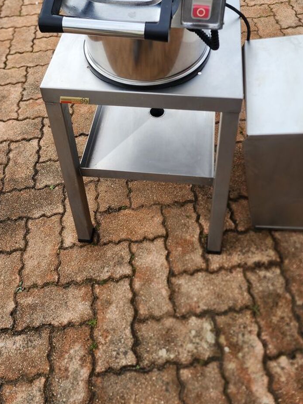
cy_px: 118
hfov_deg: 42.9
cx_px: 159
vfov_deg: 53.6
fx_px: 385
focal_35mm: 33
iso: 12
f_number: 1.8
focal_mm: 6.4
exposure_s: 1/416
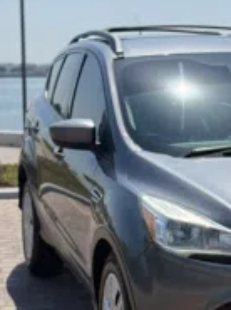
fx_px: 929
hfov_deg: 14.0
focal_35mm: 104
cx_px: 228
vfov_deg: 18.9
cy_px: 216
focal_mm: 6.76
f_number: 1.78
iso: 80
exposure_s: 1/9901
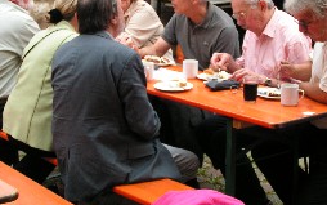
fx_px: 749
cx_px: 178
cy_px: 71
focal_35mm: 84
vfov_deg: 15.5
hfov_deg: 24.6
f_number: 3.2
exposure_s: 1/160
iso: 50
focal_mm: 9.9
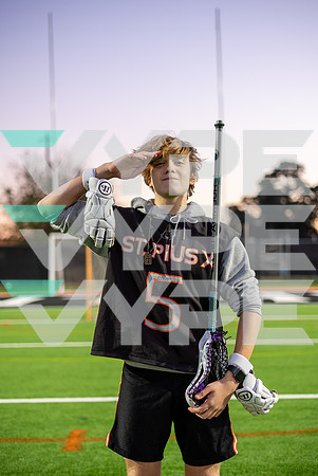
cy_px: 238
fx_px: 661
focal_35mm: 50
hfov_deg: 27.1
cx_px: 159
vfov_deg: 39.6
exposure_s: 1/400
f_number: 1.8
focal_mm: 50
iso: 800
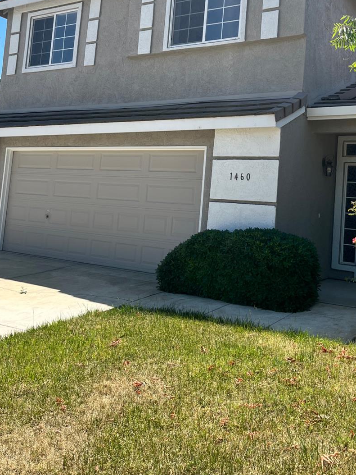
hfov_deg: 38.5
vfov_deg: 49.4
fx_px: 507
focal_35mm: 37
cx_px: 211
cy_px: 167
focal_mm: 5.1
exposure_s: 1/2463
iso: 50
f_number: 1.6
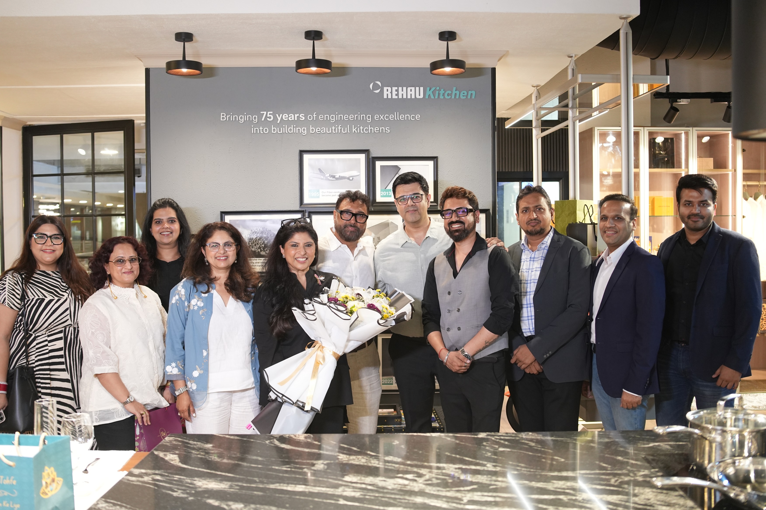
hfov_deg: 54.4
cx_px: 383
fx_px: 745
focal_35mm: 35
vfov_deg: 37.9
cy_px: 255
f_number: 2.8
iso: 2000
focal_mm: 35
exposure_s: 1/100
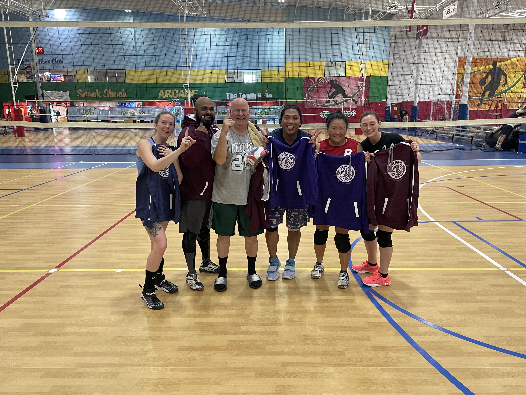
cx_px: 263
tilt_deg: -11.5
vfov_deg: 53.1
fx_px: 395
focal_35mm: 26
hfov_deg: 67.3
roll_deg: +0.1
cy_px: 198
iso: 250
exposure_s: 1/60
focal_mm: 4.2
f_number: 1.6
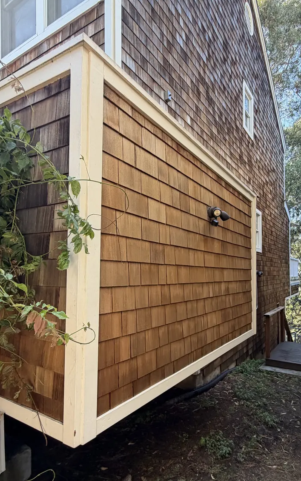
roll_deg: -0.6
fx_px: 276
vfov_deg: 81.8
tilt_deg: +1.9
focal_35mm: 21
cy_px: 273
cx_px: 188
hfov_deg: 56.6
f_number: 2.2
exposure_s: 1/121
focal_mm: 2.22
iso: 125
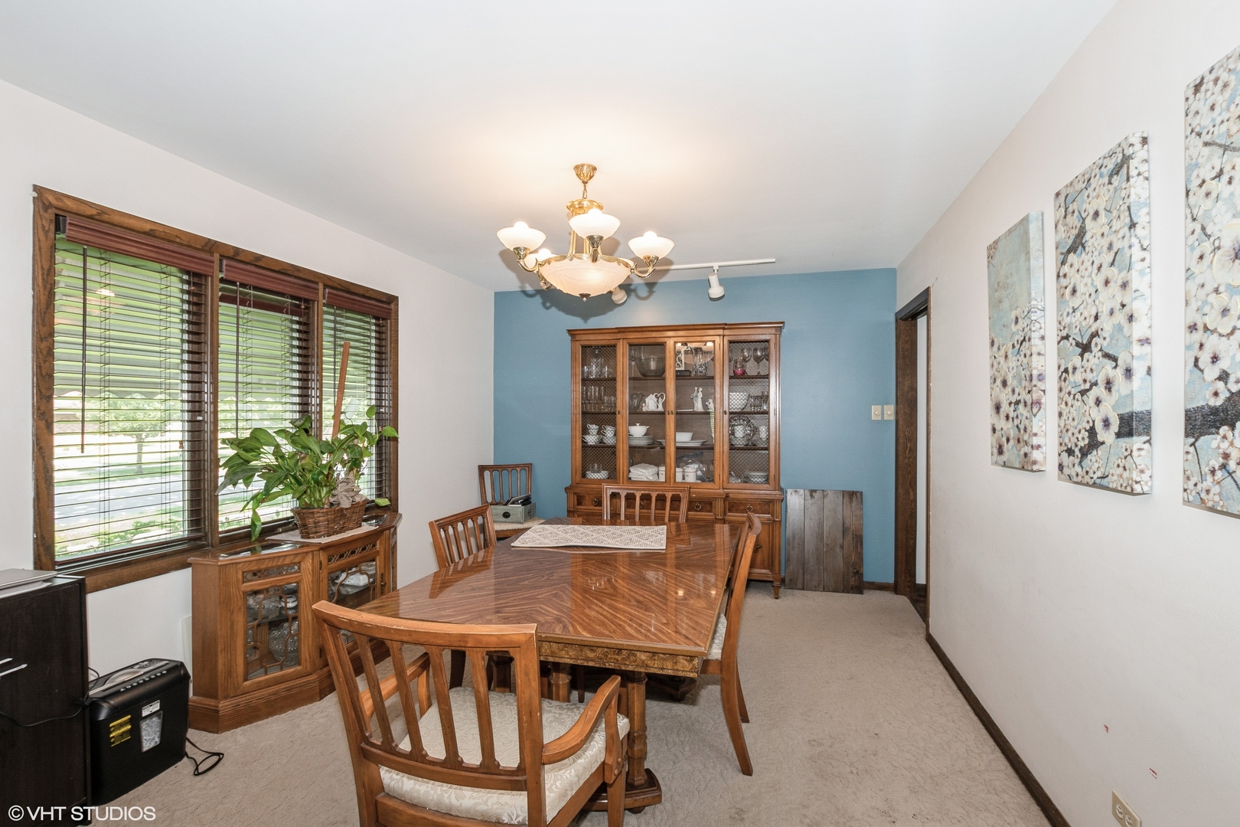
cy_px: 414
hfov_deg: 100.4
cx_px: 620
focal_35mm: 15
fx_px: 517
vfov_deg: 77.3
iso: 250
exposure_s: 1/25
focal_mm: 10
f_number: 7.1
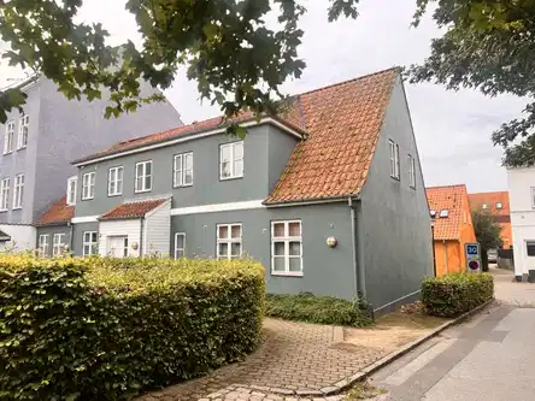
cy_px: 200
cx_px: 268
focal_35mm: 26
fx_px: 402
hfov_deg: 67.3
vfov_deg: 53.1
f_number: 1.5
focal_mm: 5.7
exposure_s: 1/1048
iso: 50
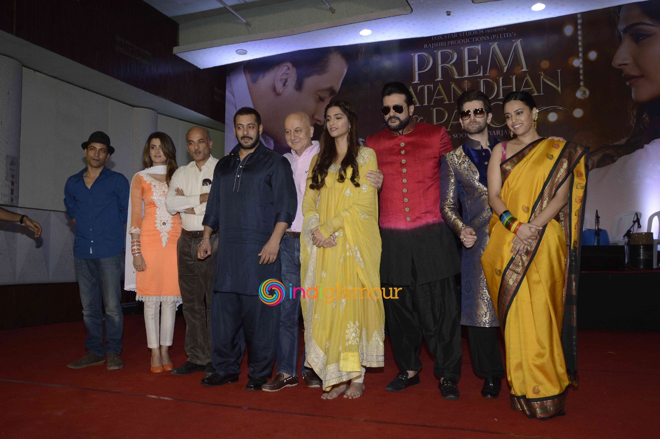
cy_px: 220
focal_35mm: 32
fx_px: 577
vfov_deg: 41.6
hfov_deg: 59.5
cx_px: 330
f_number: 9
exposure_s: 1/160
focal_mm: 21
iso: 800
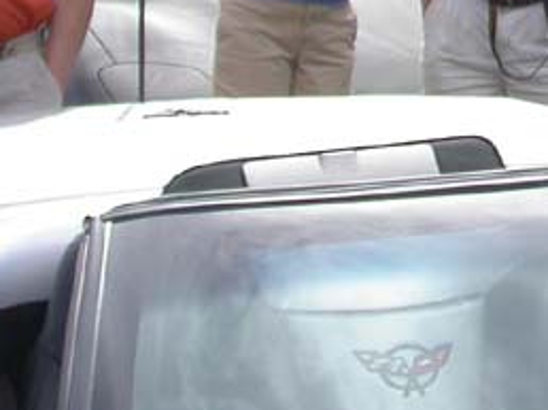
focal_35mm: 151
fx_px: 2388
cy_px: -204
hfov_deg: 12.6
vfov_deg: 9.5
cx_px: 765
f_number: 2.6
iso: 100
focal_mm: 7.85
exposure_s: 1/1000
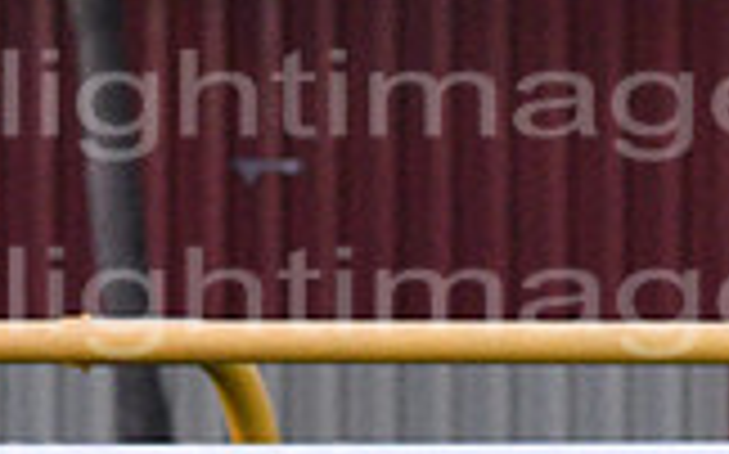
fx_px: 32540
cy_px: 793
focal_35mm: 1639
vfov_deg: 0.8
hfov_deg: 1.3
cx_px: 270
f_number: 4
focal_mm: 300
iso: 8000
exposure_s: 1/800
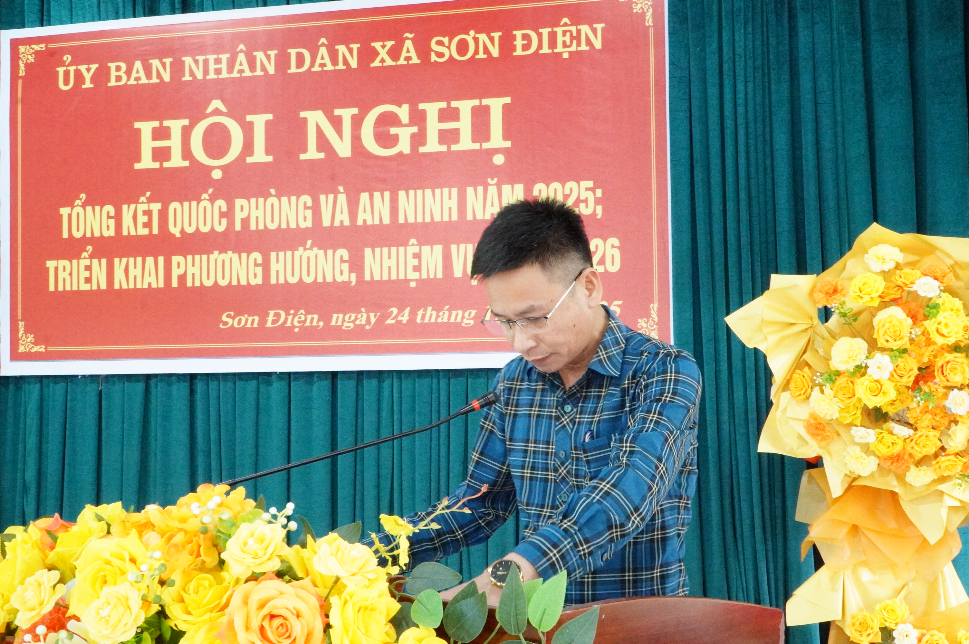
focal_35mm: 34
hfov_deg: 55.1
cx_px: 484
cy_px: 322
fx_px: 928
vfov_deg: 38.3
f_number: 20
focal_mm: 23
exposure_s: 1/13
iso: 10000
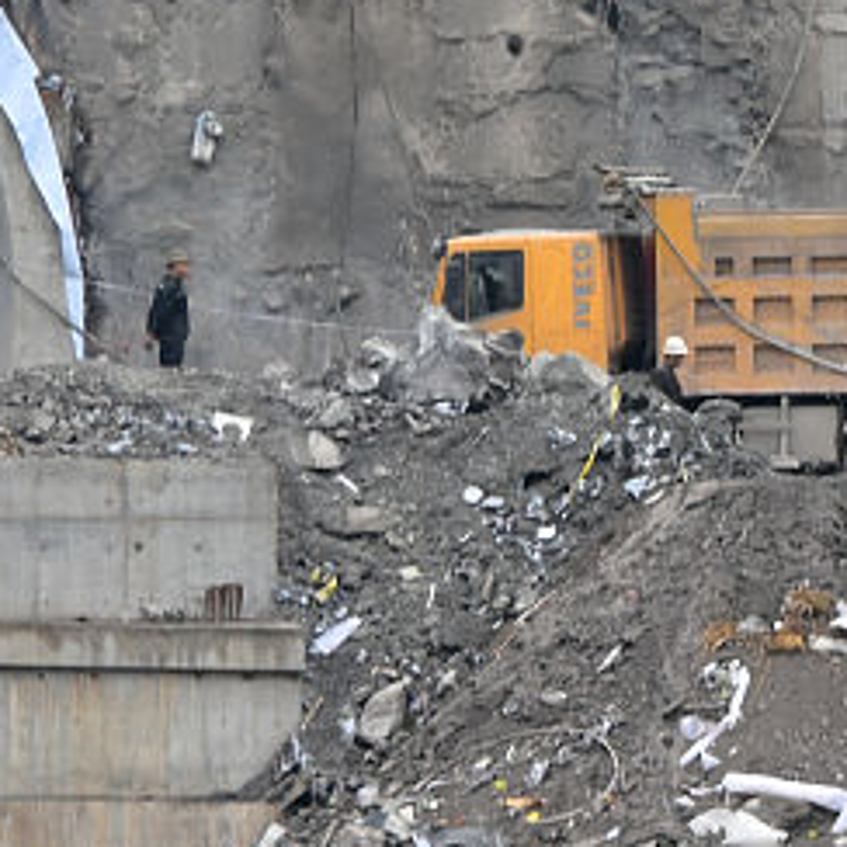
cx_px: 465
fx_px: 23422
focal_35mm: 846
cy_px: -271
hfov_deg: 2.1
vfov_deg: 2.1
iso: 320
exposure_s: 1/80
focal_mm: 135
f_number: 8
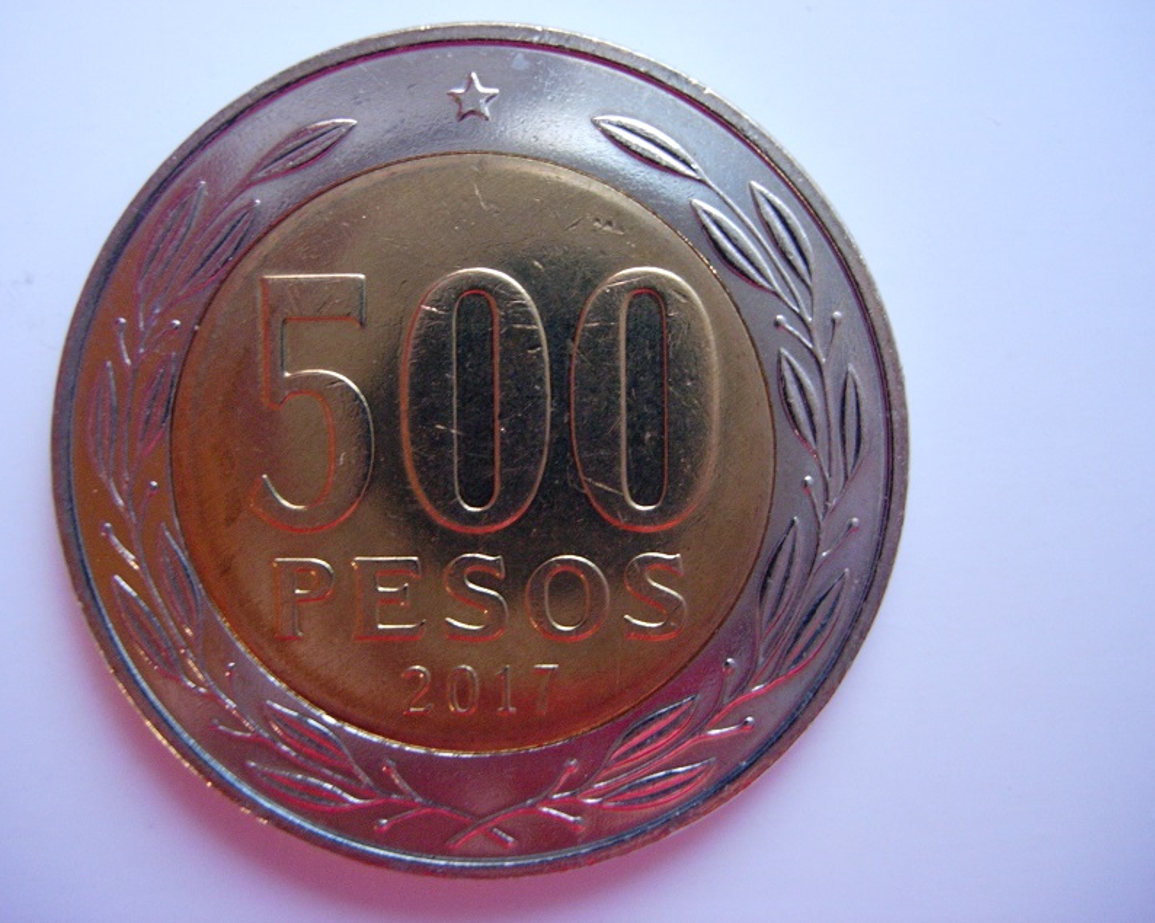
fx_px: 1367
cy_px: 458
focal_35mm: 40
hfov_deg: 45.8
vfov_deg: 37.3
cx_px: 538
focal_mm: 7.8
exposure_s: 1/27.6
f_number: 2.8
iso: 200
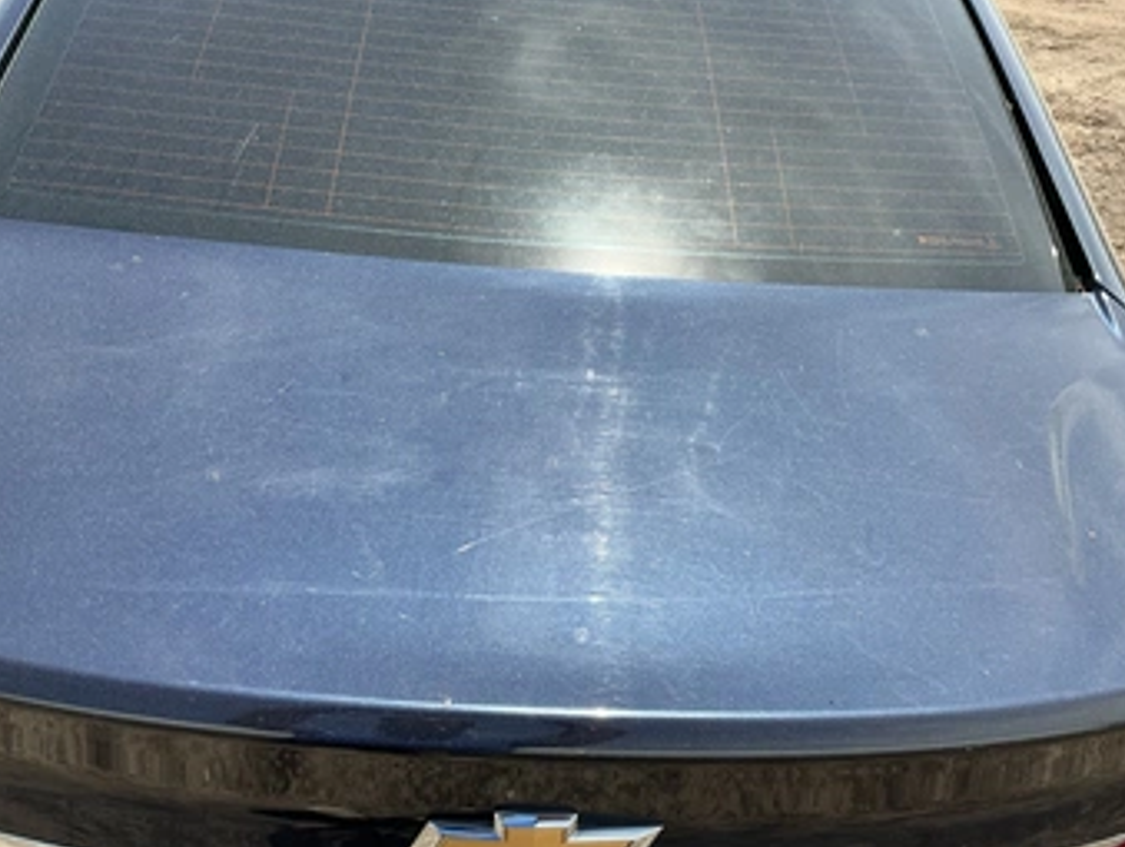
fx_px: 1074
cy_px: 488
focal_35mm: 33
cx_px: 558
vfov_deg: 42.9
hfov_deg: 55.3
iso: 25
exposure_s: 1/855
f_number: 1.8
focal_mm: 3
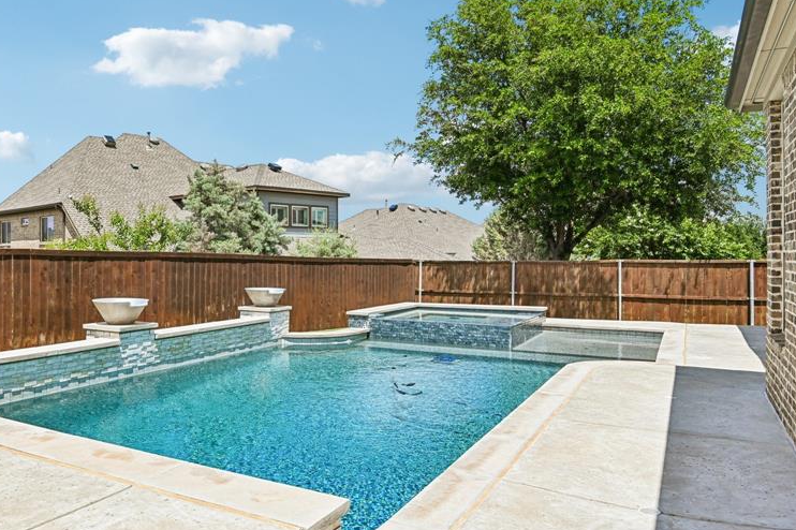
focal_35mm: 29
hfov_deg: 62.4
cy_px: 250
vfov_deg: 44.9
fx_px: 641
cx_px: 278
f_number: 8
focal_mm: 21
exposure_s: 1/1250
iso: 400
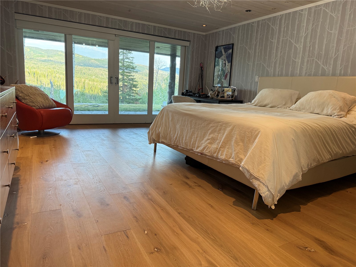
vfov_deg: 56.8
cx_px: 178
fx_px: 247
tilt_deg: -10.4
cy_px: 134
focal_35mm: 24
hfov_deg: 71.6
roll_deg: -4.1
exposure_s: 1/120
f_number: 1.78
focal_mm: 6.76
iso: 250
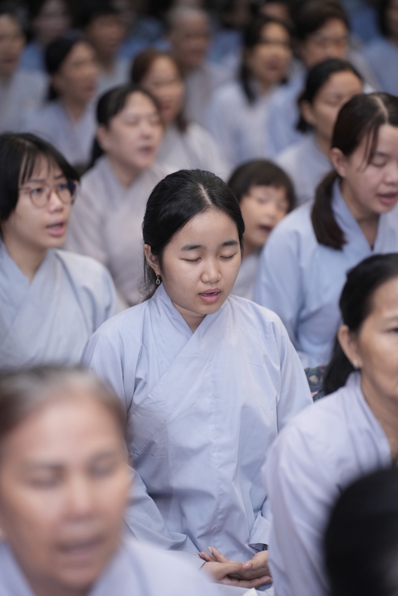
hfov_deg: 9.1
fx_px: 2487
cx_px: 199
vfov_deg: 13.7
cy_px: 298
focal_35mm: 150
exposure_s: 1/160
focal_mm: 150
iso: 2000
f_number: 2.8
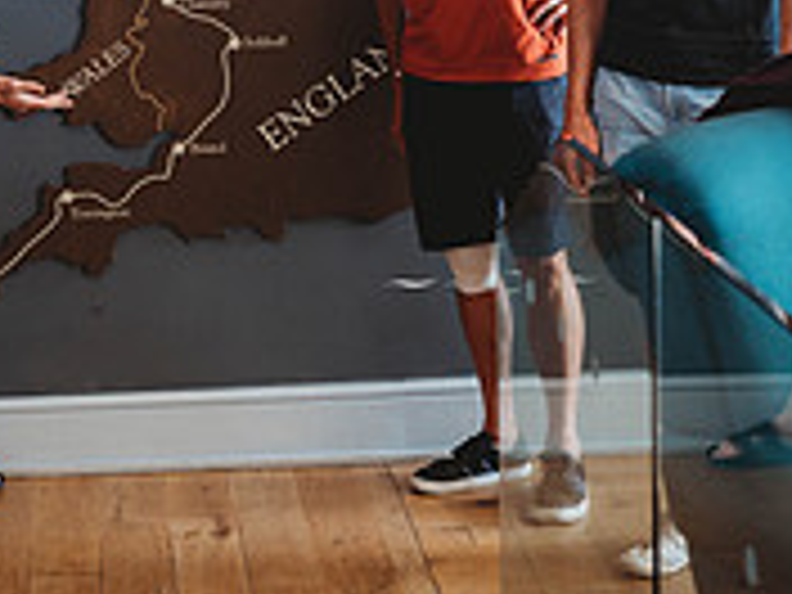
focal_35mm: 98
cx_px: 214
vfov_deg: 14.7
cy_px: -50
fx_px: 2242
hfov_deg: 19.9
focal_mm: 40
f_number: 4
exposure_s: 1/160
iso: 1250
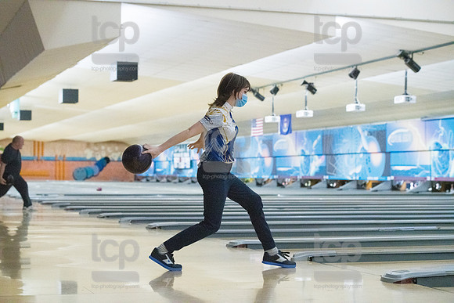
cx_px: 227
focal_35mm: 80
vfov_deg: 17.1
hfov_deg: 25.4
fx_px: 1009
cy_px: 152
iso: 10000
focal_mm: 80
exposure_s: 1/1000
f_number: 4
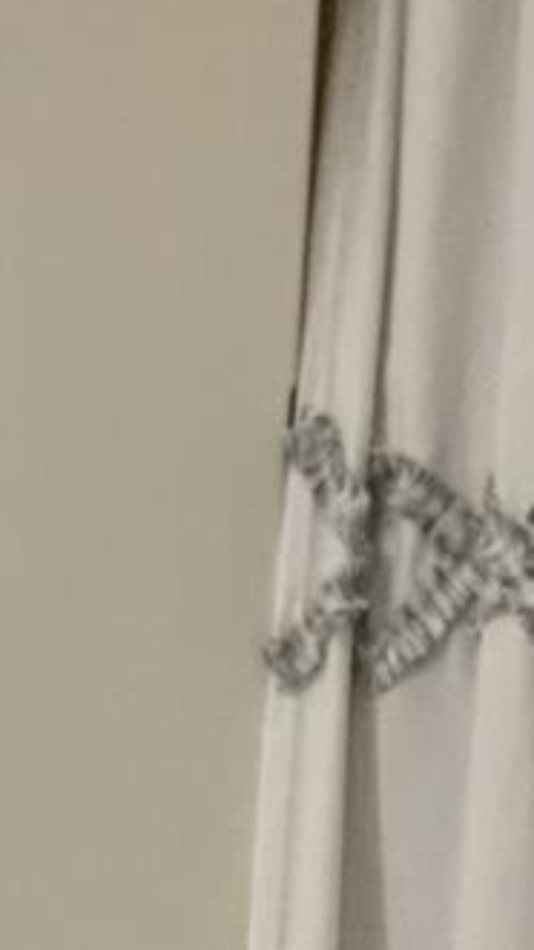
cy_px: 1909
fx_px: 4812
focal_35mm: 191
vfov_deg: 10.4
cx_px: -238
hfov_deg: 6.3
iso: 160
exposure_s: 1/60
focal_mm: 3
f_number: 1.8
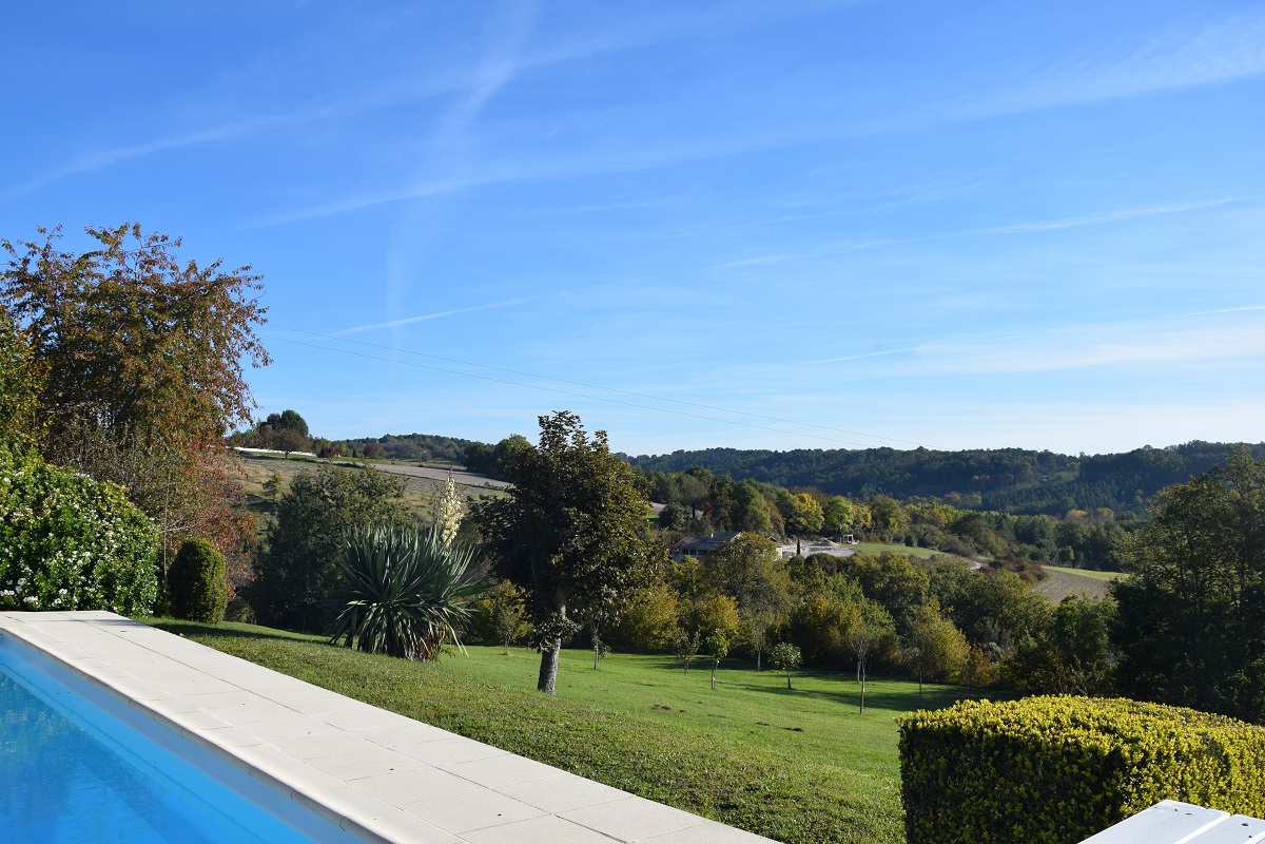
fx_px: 949
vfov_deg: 47.9
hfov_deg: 67.4
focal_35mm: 27
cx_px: 632
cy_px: 422
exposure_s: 1/320
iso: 200
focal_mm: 18
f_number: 9
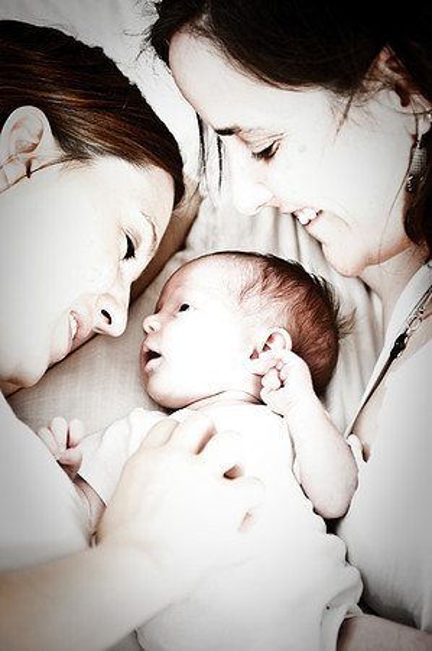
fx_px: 1894
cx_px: 216
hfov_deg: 13.0
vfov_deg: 19.5
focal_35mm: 105
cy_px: 326
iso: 200
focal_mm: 70
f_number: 2.8
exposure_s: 1/25
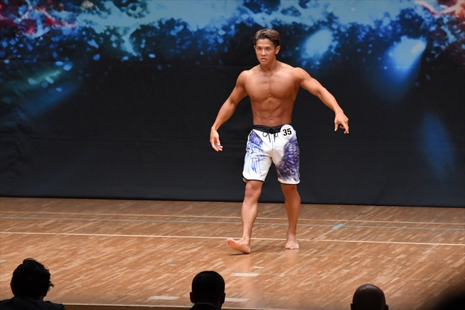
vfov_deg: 5.1
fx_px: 3486
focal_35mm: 270
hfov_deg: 7.6
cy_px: 155
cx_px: 232
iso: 6400
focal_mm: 180
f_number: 5.6
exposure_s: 1/400
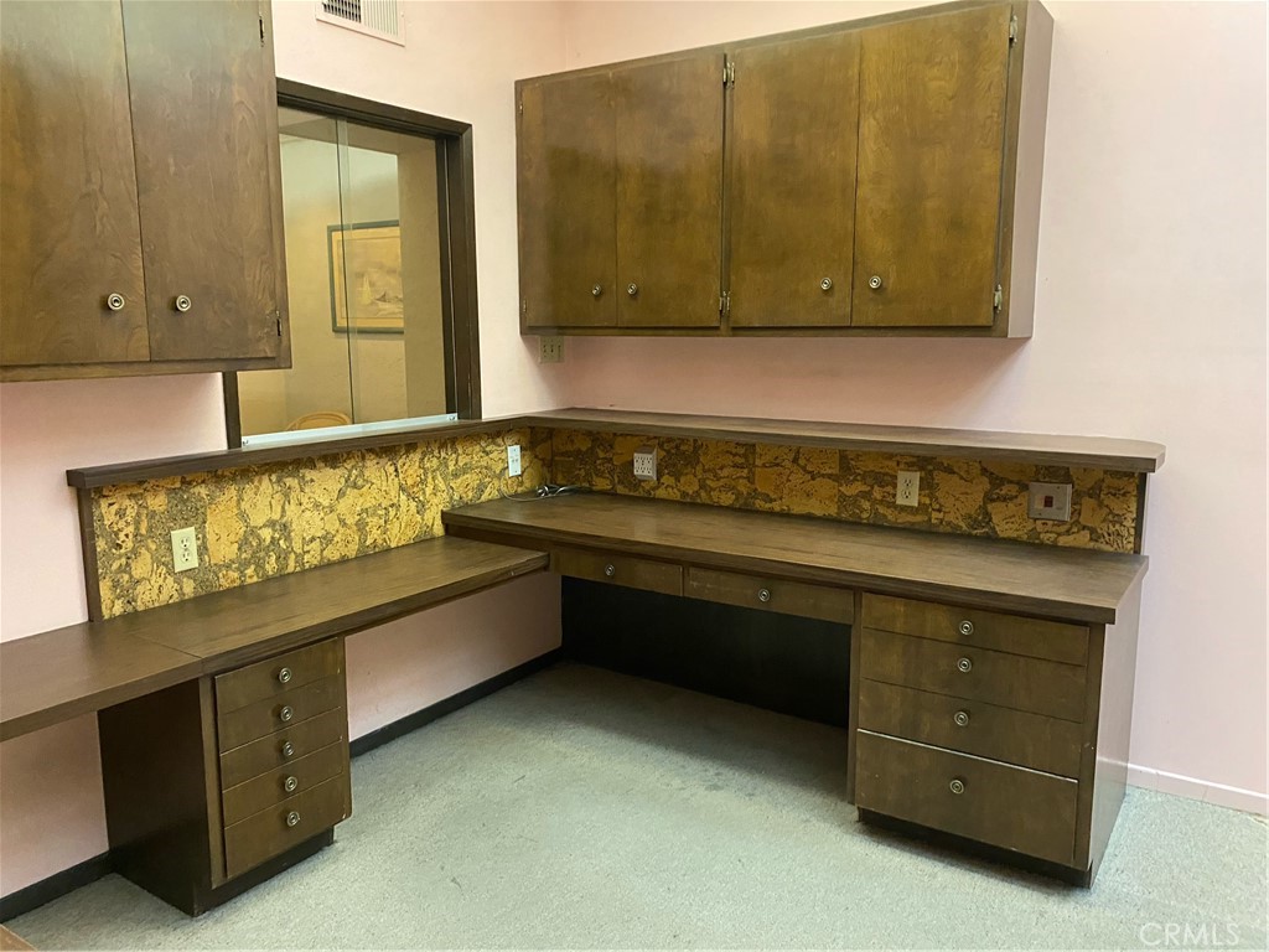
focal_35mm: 26
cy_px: 476
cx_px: 634
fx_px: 953
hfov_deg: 67.3
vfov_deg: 53.1
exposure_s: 1/40
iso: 400
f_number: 1.8
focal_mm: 4.25
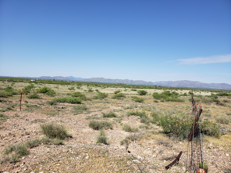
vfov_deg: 53.1
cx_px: 116
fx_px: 174
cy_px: 86
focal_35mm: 26
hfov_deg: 67.3
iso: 50
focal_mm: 4.3
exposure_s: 1/1641
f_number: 2.4
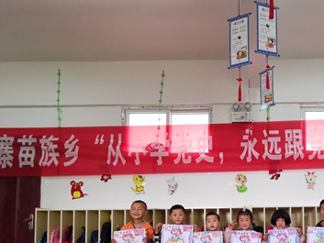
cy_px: 217
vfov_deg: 44.1
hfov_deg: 56.7
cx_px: 263
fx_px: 272
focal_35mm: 29
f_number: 2.2
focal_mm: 2.35
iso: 400
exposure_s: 1/100
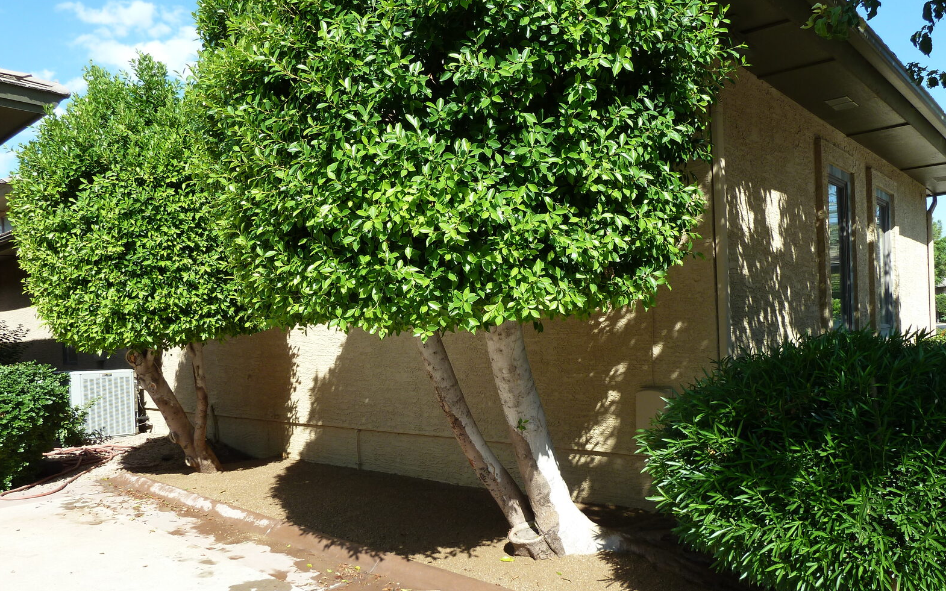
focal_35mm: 27
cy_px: 358
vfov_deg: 45.7
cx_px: 466
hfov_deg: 68.4
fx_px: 696
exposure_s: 1/250
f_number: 4
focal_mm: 4.1
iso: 80
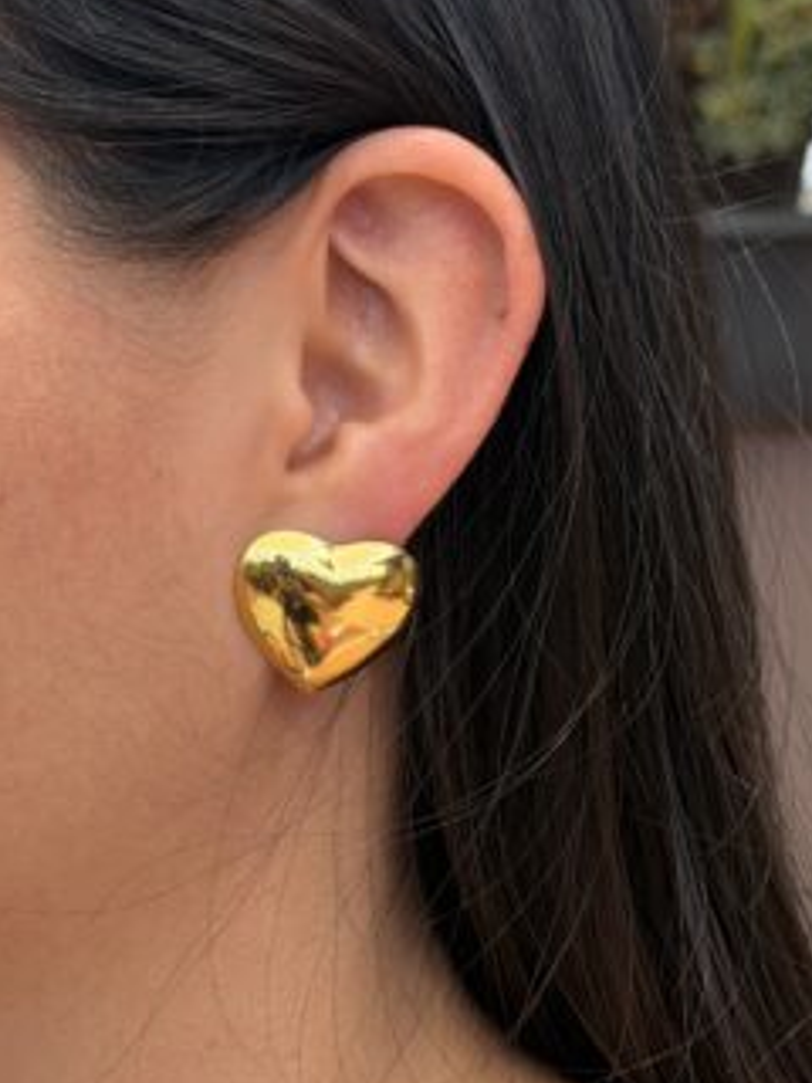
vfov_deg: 32.2
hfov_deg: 24.4
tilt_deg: -5.4
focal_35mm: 60
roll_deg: +0.6
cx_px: 332
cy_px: 585
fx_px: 1877
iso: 64
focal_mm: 6.76
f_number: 1.78
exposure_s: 1/1377
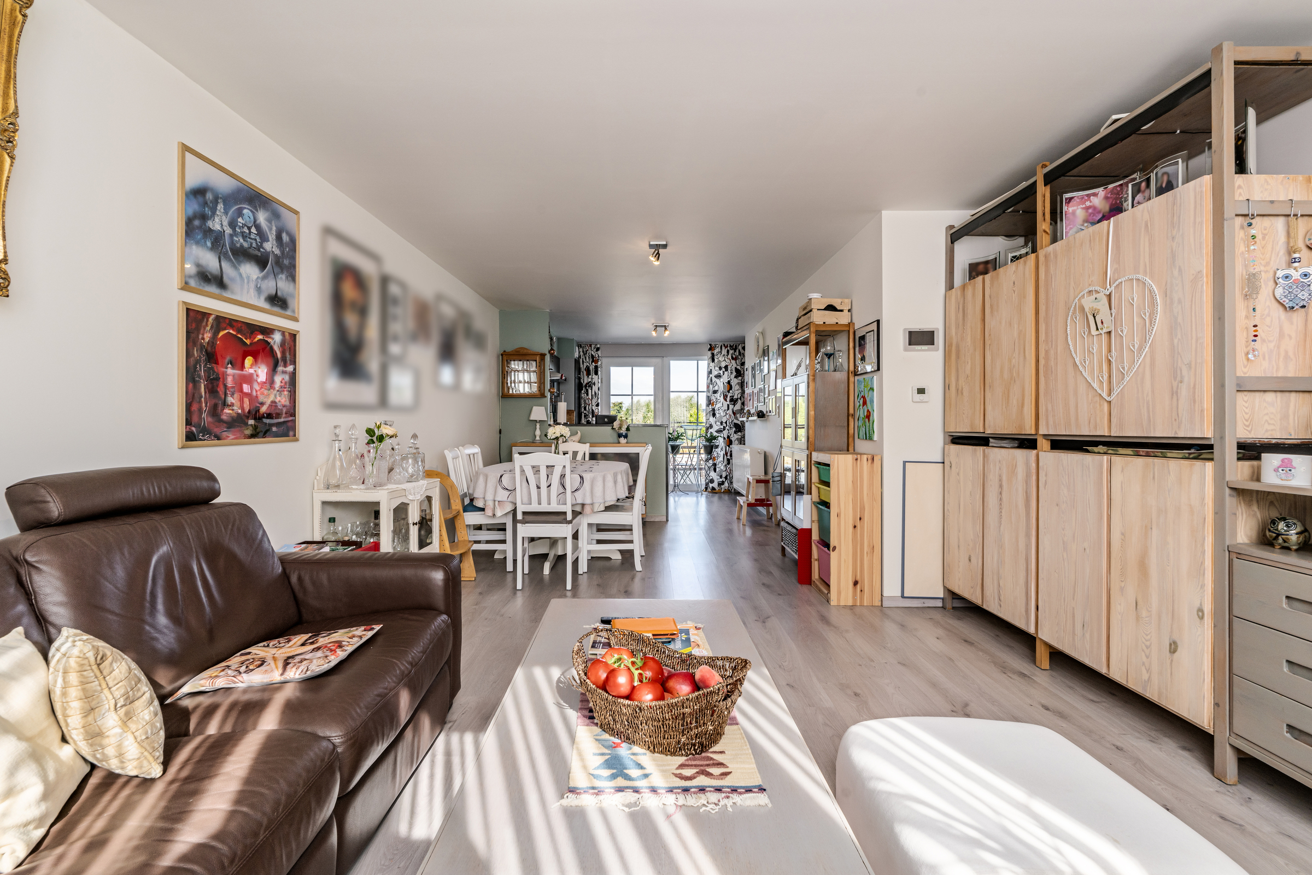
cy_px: 438
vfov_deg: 73.7
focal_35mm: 16
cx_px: 656
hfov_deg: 96.7
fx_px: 583
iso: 250
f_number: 11
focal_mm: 16
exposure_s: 1/60
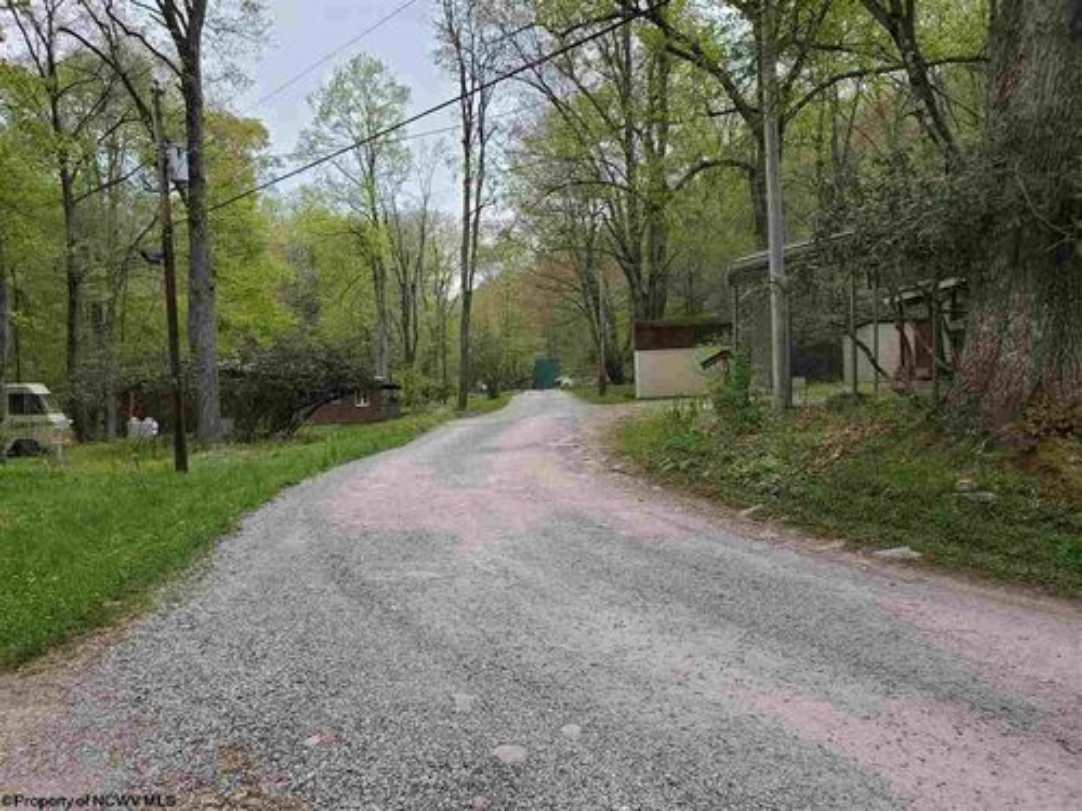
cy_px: 406
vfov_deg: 53.1
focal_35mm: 26
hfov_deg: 67.3
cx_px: 541
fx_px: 813
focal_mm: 4.3
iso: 50
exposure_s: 1/458
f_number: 2.4
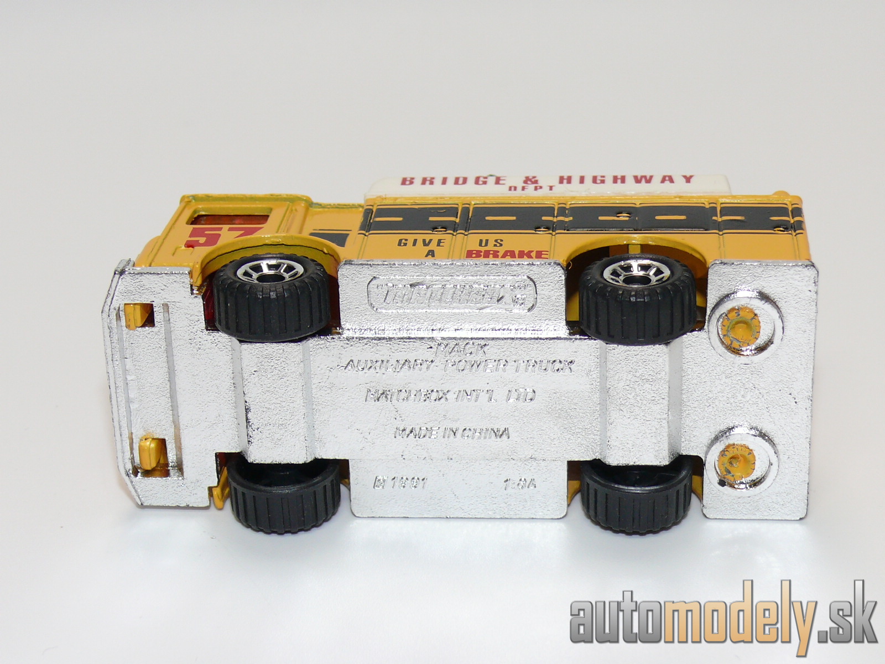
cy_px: 332
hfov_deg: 22.0
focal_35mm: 89
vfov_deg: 16.6
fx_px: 2275
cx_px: 442
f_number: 4
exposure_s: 1/30
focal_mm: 12.5
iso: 100
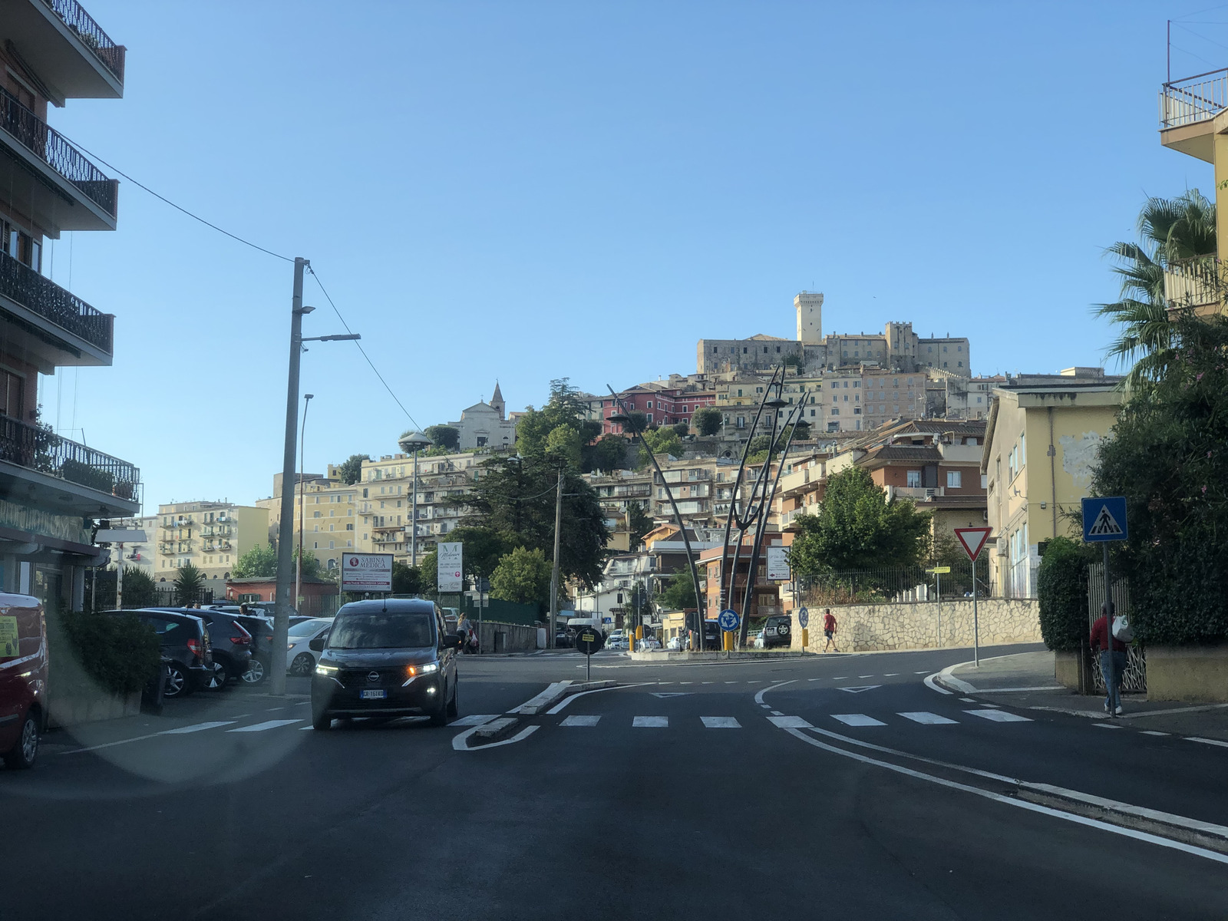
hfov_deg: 36.8
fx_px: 1845
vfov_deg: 28.0
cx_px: 614
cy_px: 460
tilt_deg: +10.2
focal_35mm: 52
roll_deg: +0.5
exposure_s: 1/639
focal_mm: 6
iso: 16
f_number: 2.4
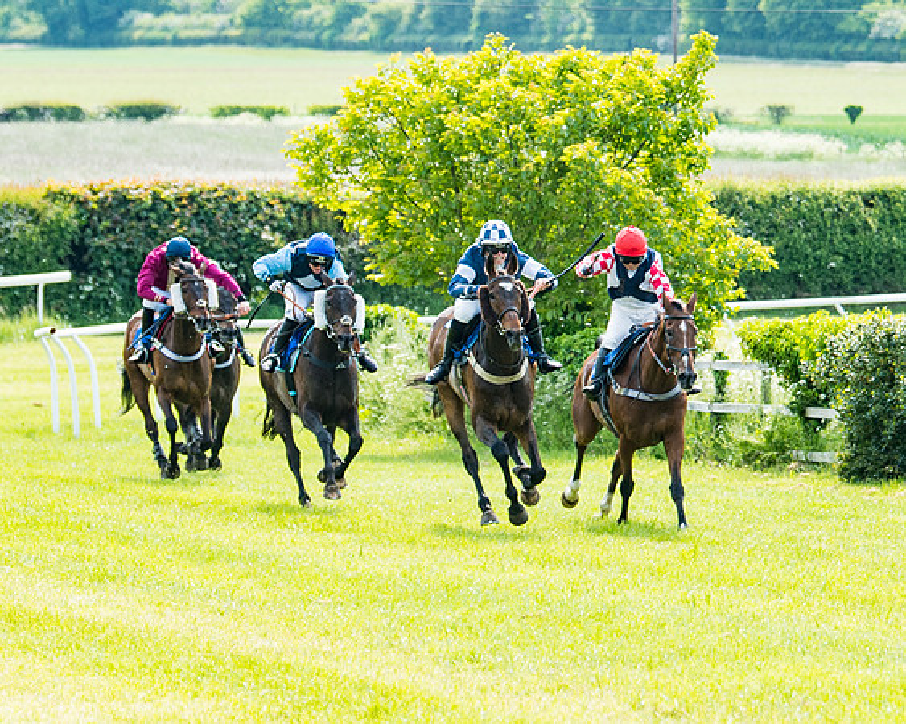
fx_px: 8216
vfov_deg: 5.0
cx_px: 750
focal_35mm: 307
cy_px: 345
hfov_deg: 6.3
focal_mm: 120
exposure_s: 1/1250
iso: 400
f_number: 4
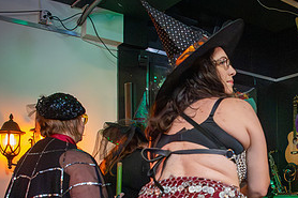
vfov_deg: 26.1
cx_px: 271
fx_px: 414
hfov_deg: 37.0
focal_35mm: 50
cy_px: 180
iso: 40000
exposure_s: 1/200
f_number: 4
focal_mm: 24
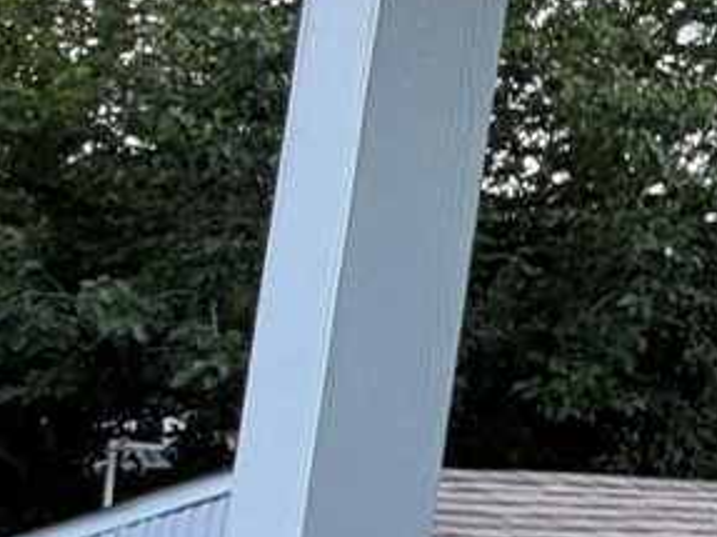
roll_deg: -3.9
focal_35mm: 100
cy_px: 367
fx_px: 2070
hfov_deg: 10.4
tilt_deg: +4.0
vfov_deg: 14.7
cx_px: 2336
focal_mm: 2.22
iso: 40
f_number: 2.2
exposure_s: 1/181
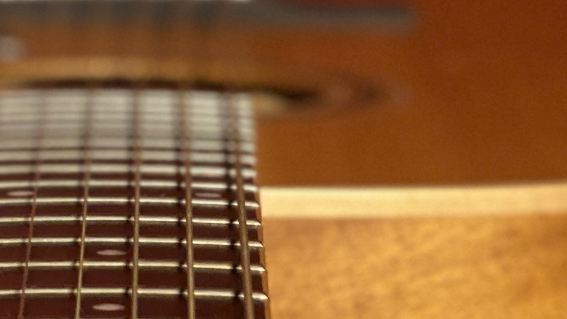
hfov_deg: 8.7
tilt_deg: +0.4
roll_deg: -0.4
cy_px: 245
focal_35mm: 247
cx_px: 23
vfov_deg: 4.9
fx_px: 3713
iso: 200
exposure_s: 1/33
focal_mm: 6
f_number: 2
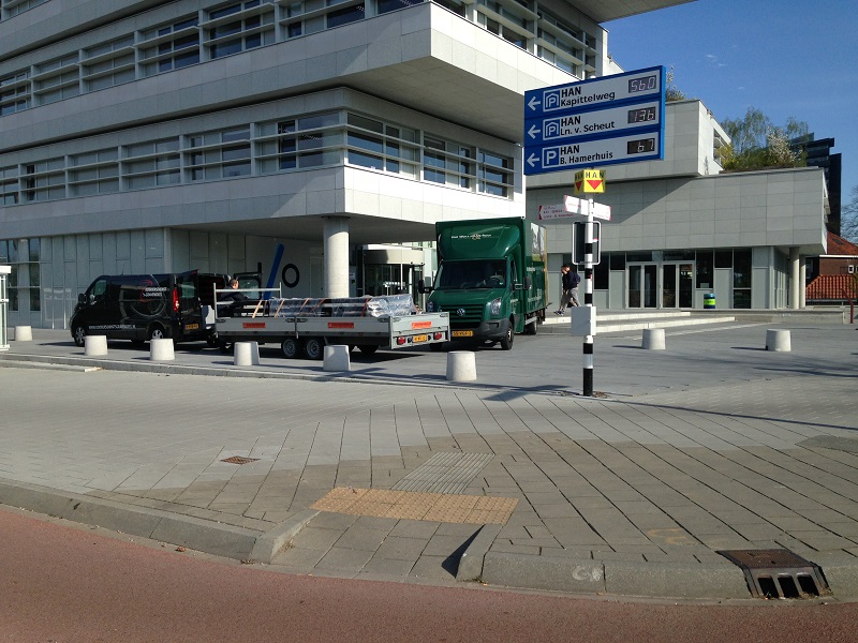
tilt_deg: -3.3
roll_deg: -0.8
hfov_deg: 55.4
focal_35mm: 33
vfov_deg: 42.9
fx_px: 818
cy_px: 322
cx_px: 429
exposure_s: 1/1506
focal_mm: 4.12
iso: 50
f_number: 2.4
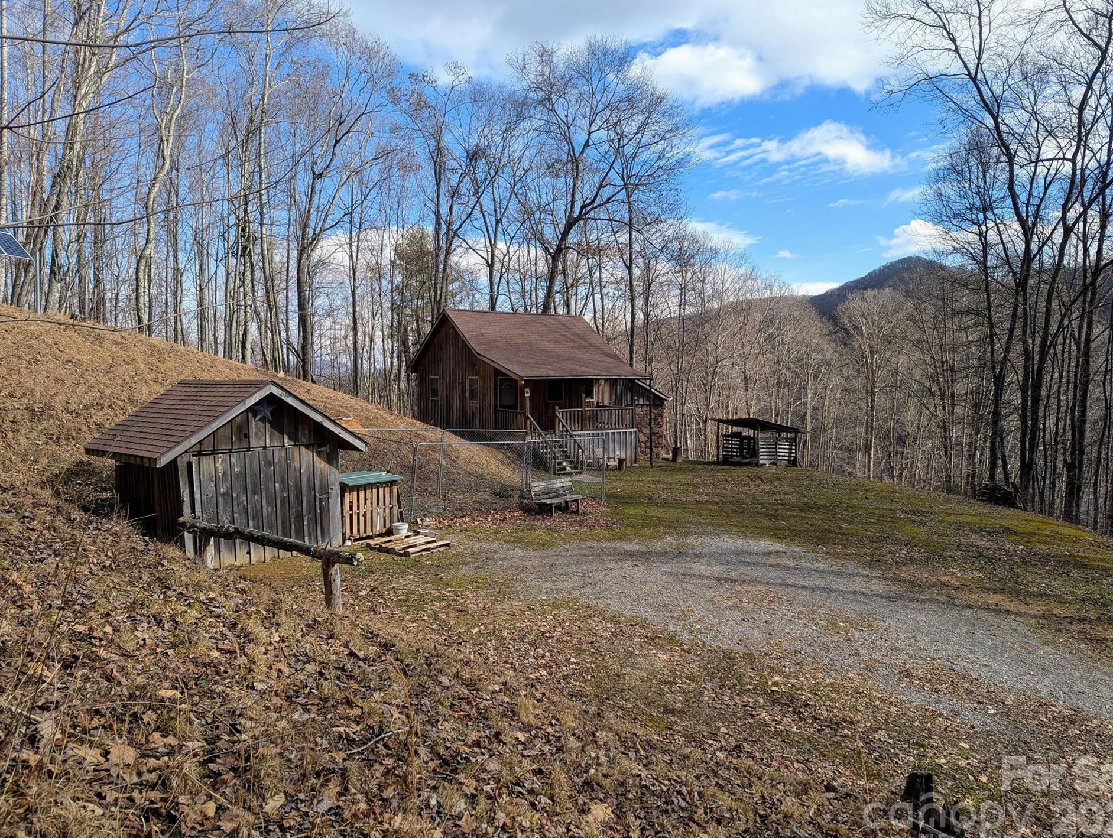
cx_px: 593
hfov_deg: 67.2
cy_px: 413
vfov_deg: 53.2
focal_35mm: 26
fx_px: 837
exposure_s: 1/1471
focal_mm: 6.81
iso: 40
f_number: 1.85
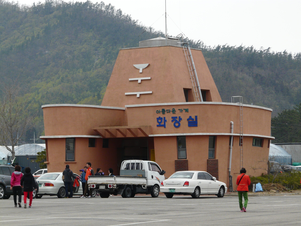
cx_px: 150
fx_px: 1426
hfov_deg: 12.0
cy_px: 113
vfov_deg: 9.1
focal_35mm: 164
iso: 100
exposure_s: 1/250
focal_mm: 27
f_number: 5
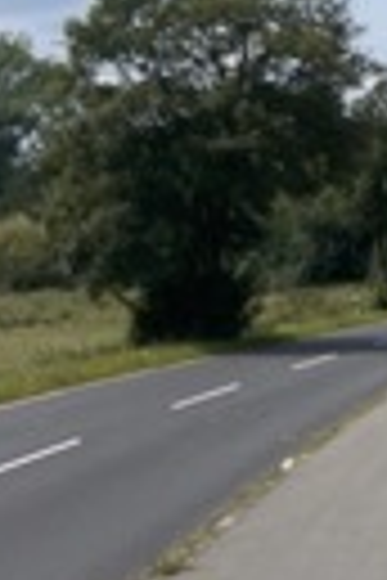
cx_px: 819
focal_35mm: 109
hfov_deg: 11.2
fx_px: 1757
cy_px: -315
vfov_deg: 16.8
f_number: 1.6
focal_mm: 4.2
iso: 32
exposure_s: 1/6135
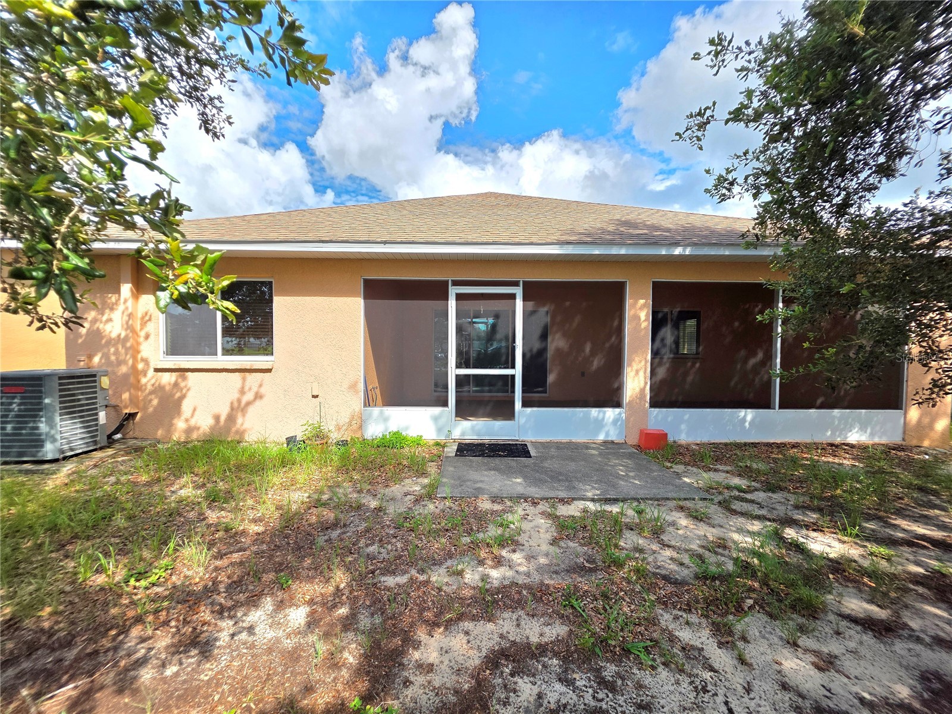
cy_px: 357
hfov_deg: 106.2
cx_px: 476
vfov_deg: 89.9
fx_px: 358
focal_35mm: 13
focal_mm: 2.2
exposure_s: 1/1250
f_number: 1.9
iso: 40
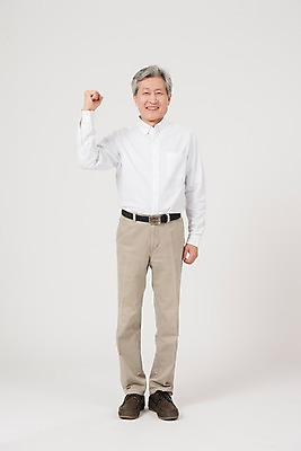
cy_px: 226
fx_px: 777
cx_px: 150
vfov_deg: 32.4
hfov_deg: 21.9
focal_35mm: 62
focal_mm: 62
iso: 100
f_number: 11
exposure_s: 1/125
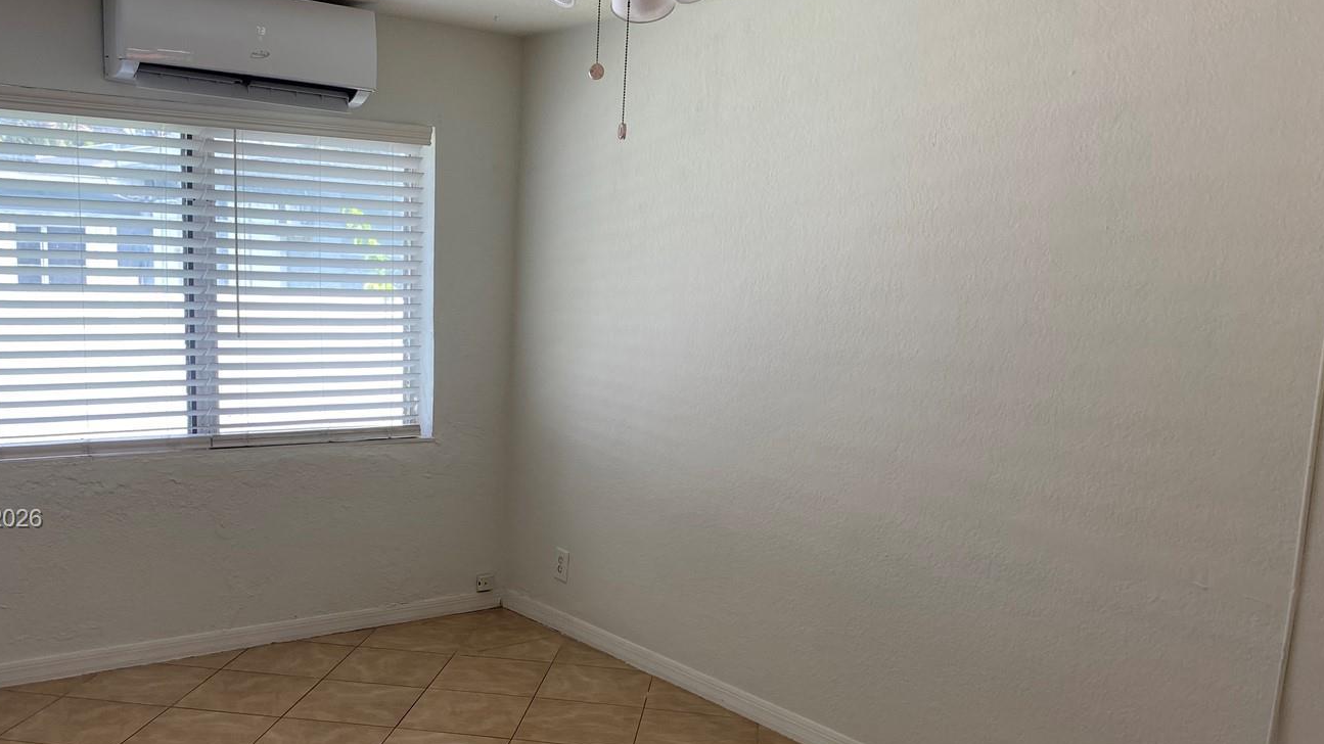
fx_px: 1229
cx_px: 542
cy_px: 520
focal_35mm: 35
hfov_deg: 56.3
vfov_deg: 33.3
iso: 40
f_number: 1.8
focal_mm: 4.25
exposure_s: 1/121
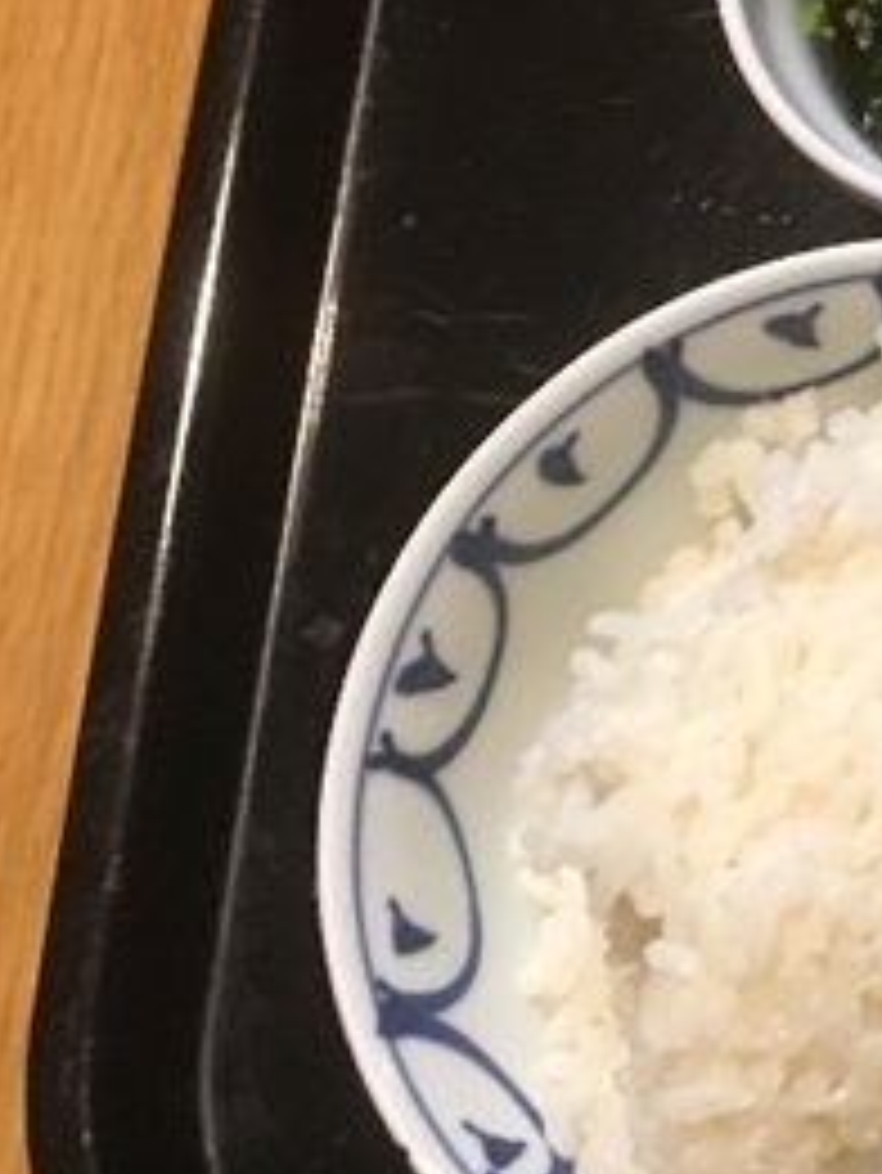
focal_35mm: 89
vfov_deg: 22.0
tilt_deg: -73.7
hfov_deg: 14.2
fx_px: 3021
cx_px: 1714
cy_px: 544
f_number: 2.2
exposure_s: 1/10
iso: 80
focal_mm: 4.15
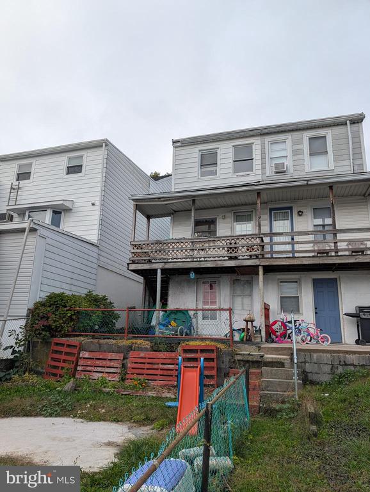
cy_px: 246
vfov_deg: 71.5
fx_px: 341
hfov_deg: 56.9
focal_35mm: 24
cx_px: 185
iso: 22
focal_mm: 6.9
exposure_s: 1/636
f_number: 1.68
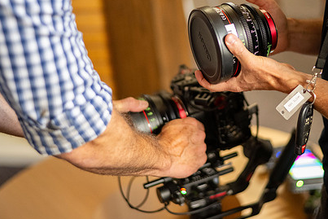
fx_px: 656
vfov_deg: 18.9
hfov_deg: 27.9
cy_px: 74
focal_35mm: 72
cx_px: 211
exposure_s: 1/160
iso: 2500
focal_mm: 50
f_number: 1.8
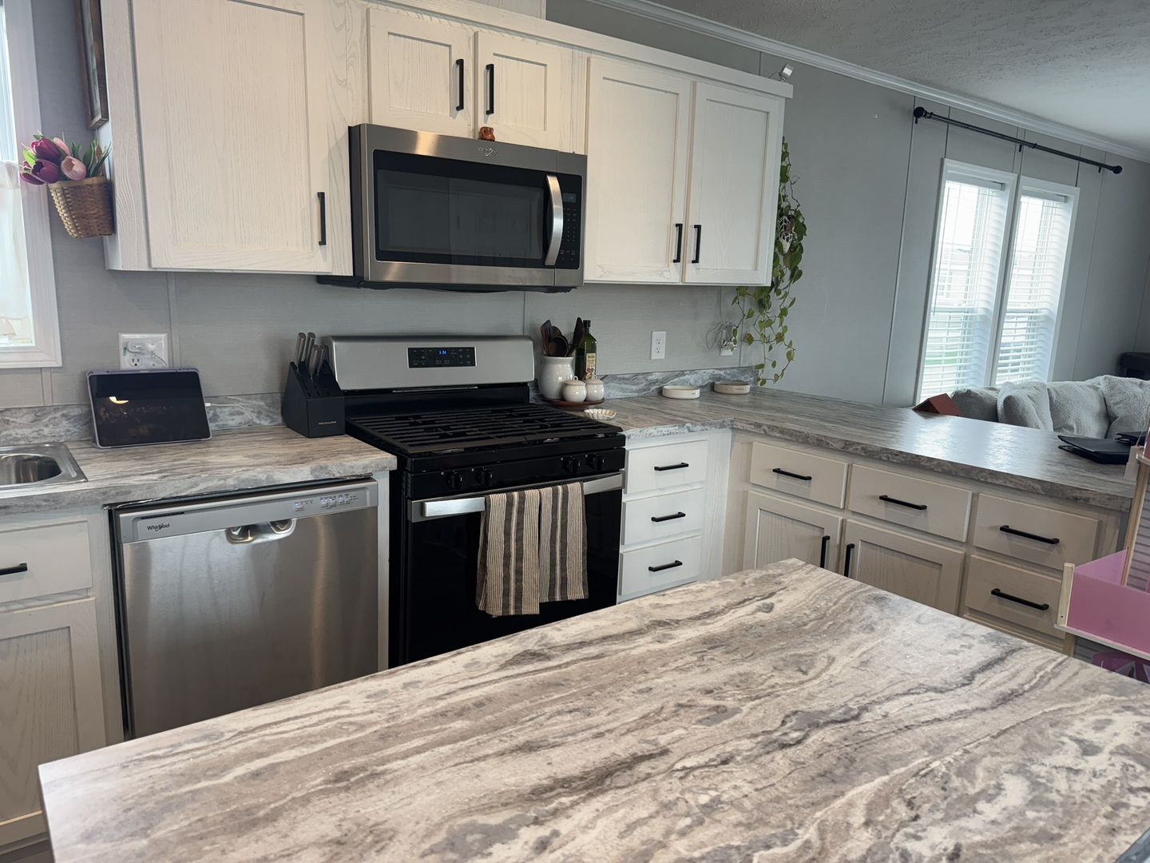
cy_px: 432
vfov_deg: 56.8
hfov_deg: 71.6
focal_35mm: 24
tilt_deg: -12.6
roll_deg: -2.0
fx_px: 797
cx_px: 575
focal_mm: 6.76
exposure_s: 1/120
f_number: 1.78
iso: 80
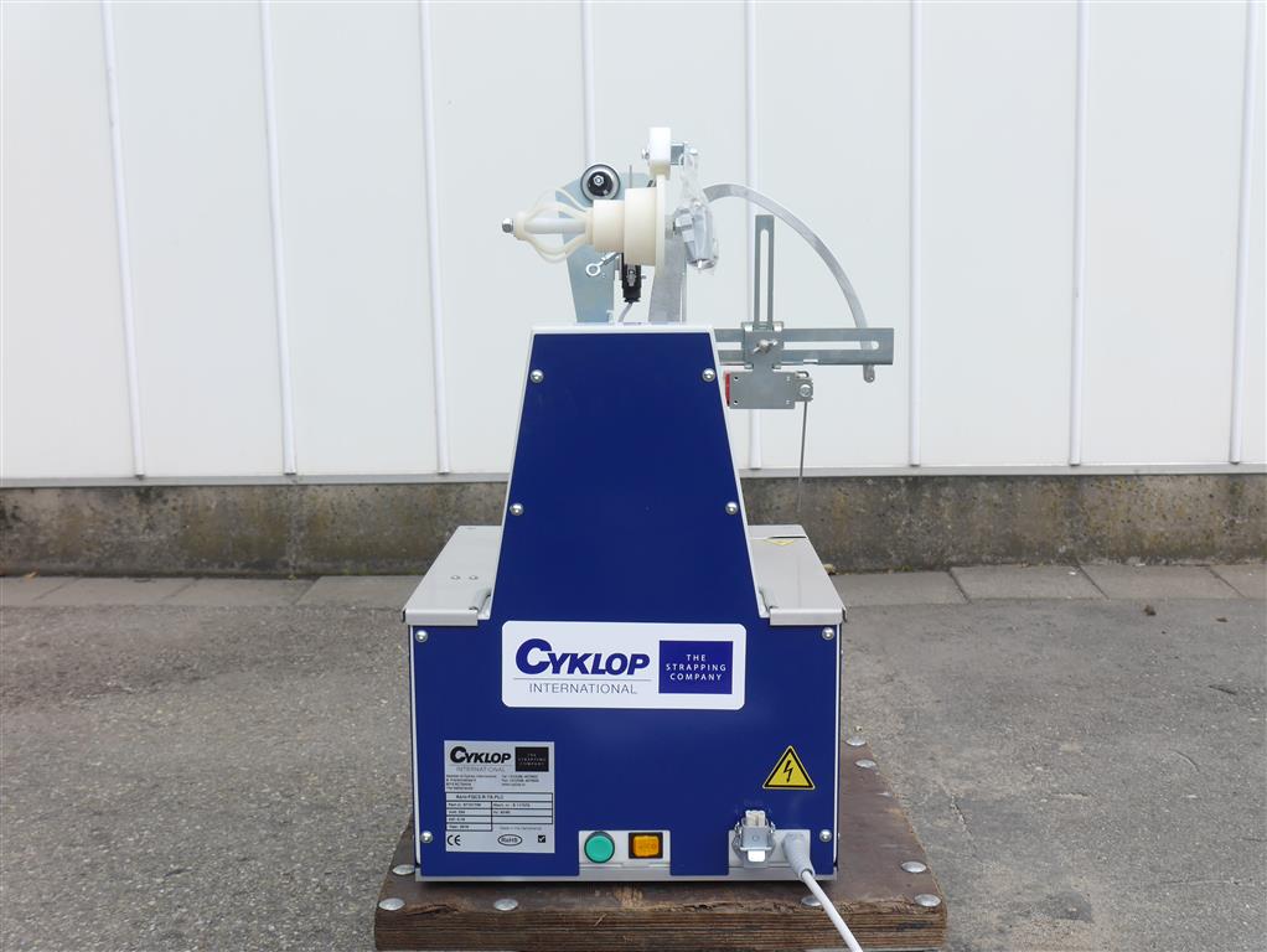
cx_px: 634
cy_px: 476
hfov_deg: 42.9
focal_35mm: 44
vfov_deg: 32.9
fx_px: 1612
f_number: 7.1
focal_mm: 22
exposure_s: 1/250
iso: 160
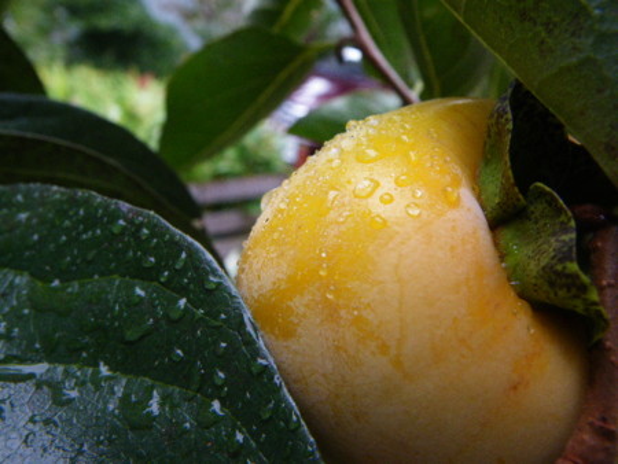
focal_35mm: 34
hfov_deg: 53.9
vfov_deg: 41.8
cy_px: 232
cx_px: 309
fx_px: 607
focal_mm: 6.1
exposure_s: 1/50
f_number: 3.8
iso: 160
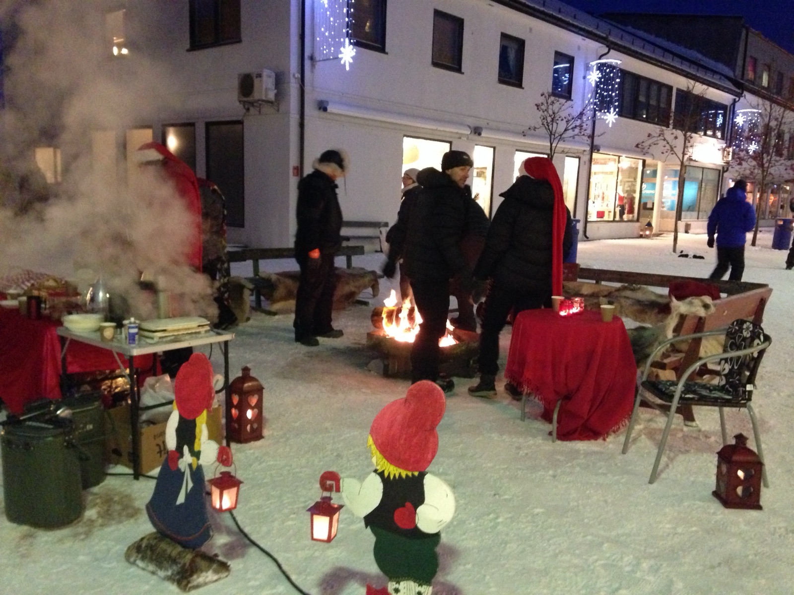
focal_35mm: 33
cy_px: 298
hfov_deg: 55.4
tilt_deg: -10.0
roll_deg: -1.9
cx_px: 397
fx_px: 757
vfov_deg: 42.9
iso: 800
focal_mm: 4.12
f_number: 2.4
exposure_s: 1/15
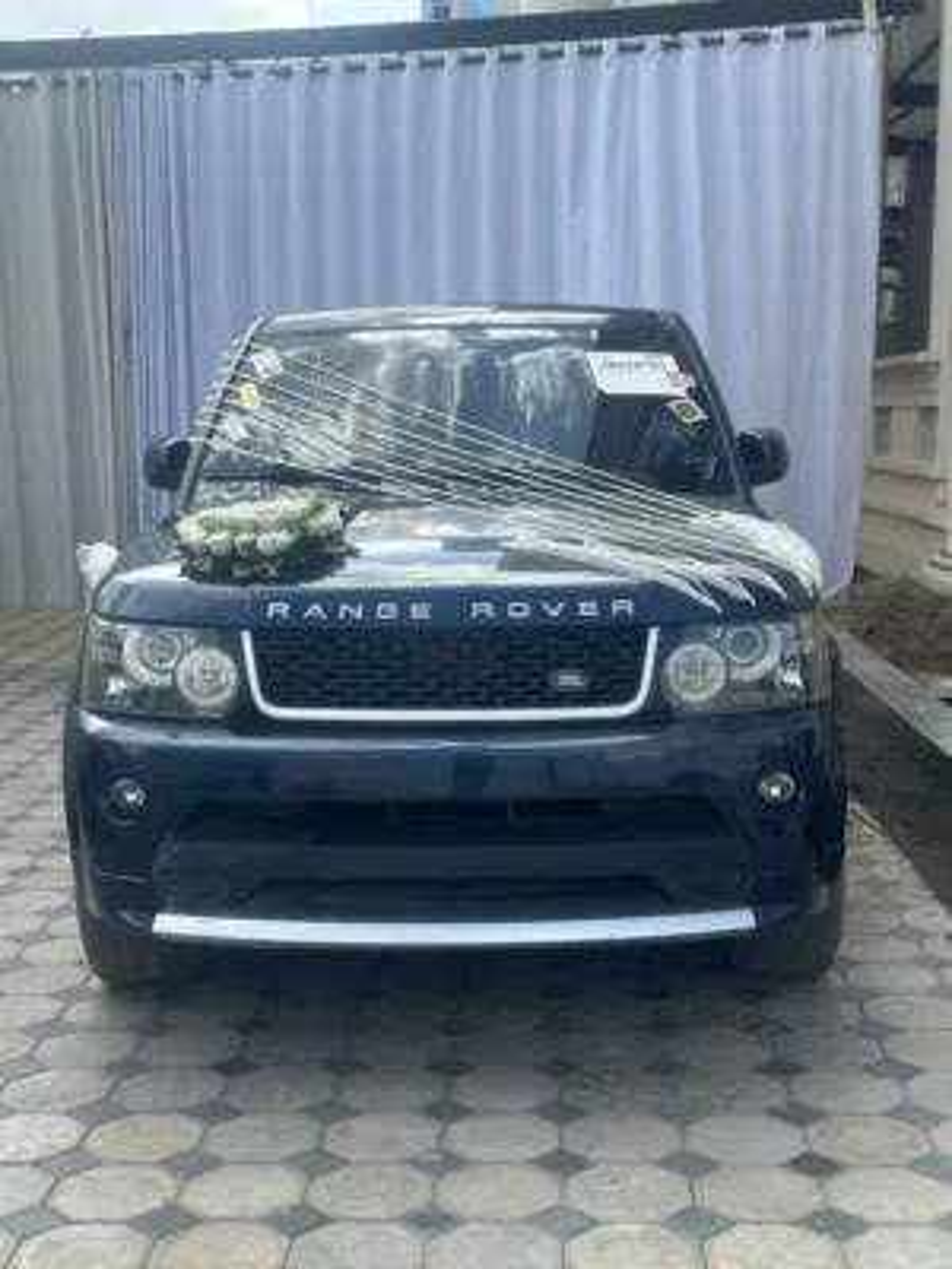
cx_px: 476
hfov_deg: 30.3
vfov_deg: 39.7
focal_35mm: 48
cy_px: 634
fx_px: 1760
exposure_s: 1/1848
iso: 80
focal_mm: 6.86
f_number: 1.78
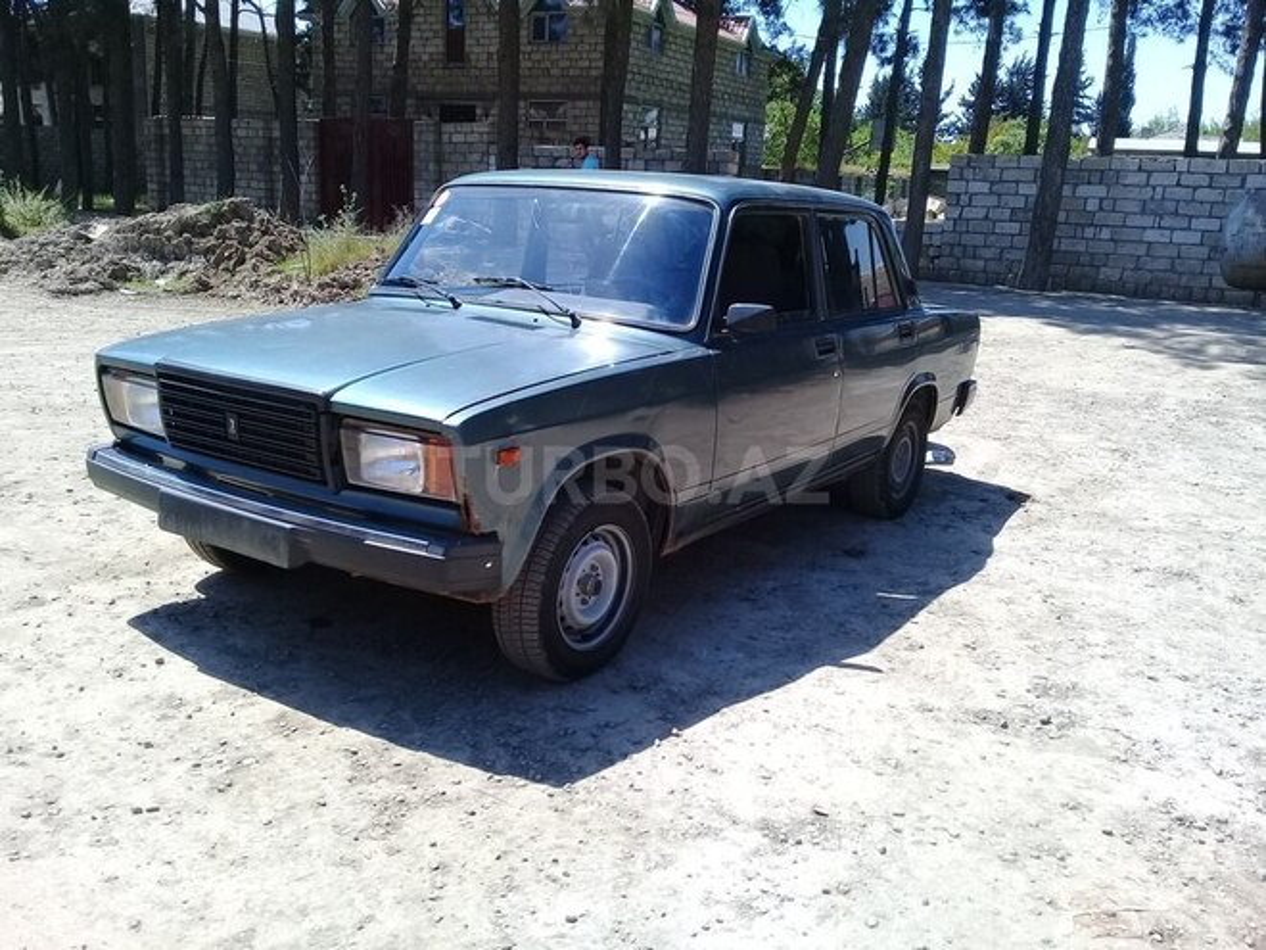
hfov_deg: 58.4
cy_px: 475
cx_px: 633
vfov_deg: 45.4
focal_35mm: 31
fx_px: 1134
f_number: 2.2
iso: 50
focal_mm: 3.3
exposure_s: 1/747
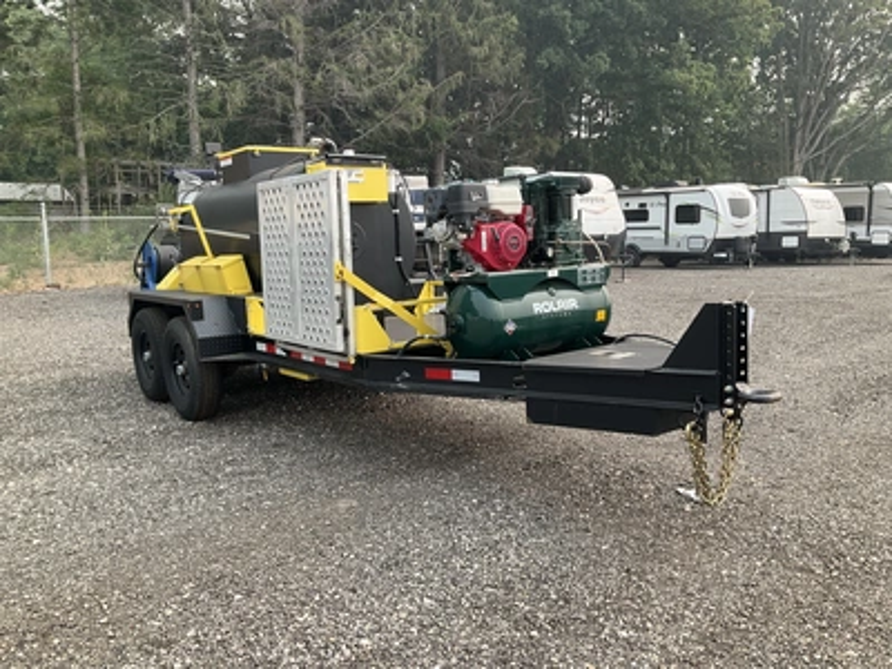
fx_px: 747
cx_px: 446
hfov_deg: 61.7
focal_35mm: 29
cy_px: 334
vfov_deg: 48.2
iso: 25
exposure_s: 1/383
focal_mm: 3
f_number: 1.8
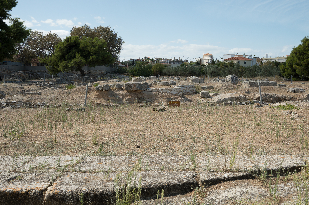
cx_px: 154
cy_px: 102
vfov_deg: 35.0
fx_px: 326
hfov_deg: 50.7
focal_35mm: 38
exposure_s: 1/180
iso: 140
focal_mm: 38
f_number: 11
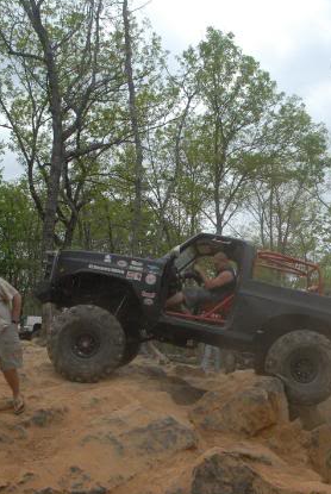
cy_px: 330
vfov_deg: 48.6
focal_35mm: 39
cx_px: 234
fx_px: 536
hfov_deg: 33.8
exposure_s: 1/250
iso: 800
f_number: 8
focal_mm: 18
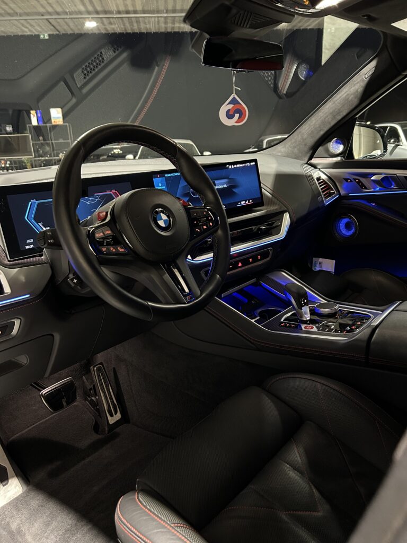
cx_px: 204
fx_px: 408
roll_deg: +1.6
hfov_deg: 53.1
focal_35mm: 26
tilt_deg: -18.4
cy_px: 272
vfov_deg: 67.3
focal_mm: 5.7
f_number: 1.5
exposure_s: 1/30
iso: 800
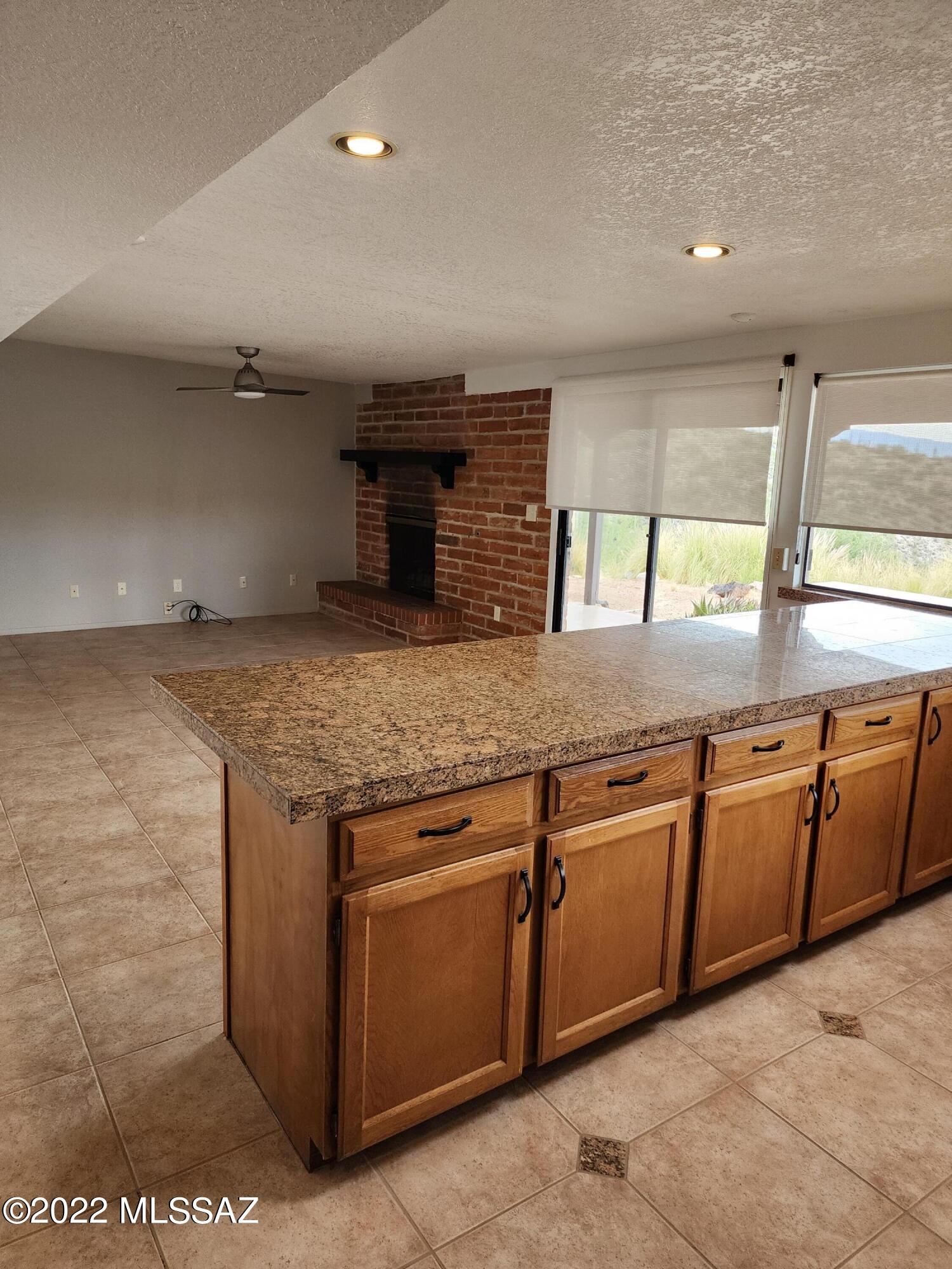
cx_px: 476
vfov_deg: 73.9
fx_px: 843
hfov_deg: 58.9
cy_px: 634
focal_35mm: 23
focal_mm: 6.4
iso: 200
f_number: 1.8
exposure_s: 1/180
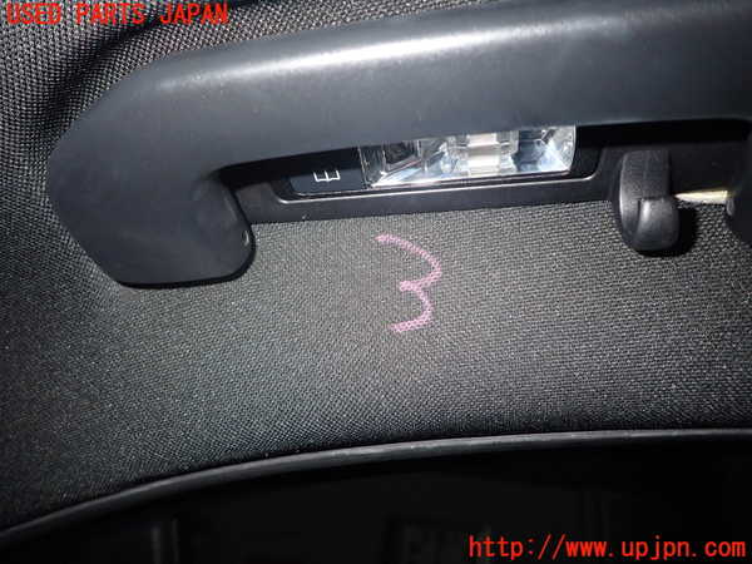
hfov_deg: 69.4
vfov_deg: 54.9
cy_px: 282
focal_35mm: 25
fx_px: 543
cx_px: 376
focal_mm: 4.5
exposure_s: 1/30
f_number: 5.6
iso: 320
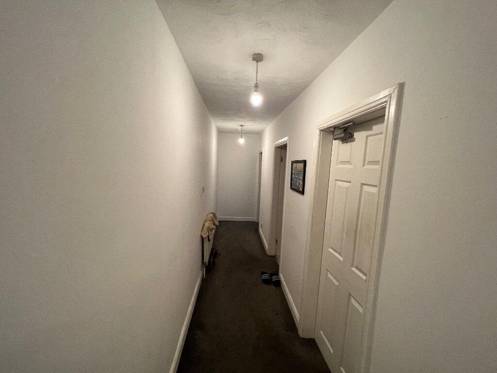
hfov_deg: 106.2
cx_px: 248
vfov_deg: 89.9
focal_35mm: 13
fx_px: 187
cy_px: 186
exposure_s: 1/100
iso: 160
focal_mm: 1.57
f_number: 1.8
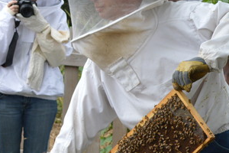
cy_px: 76
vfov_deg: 6.7
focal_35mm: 205
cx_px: -28
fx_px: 1304
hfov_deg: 9.9
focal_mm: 44
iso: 160
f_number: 5.6
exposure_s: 1/125
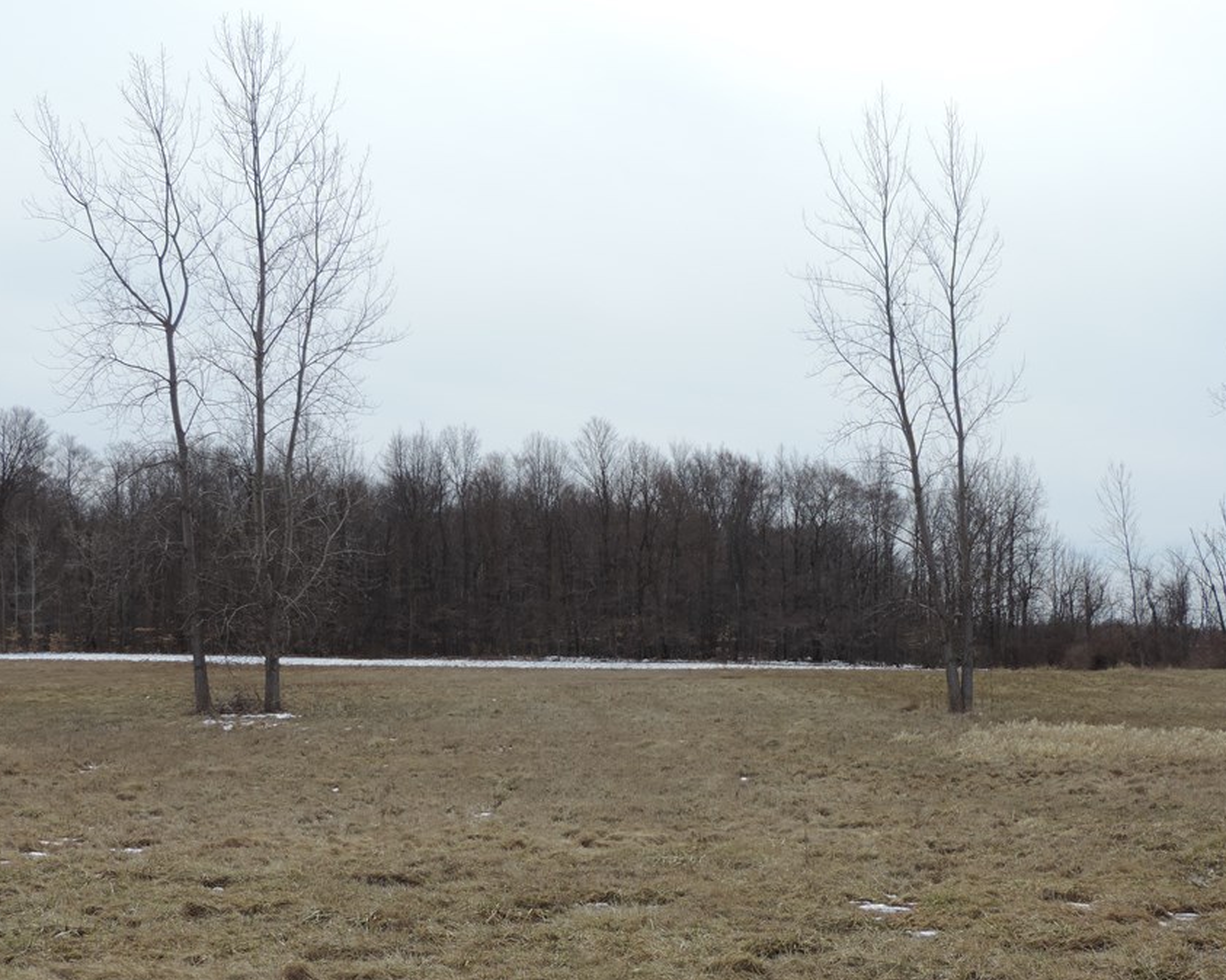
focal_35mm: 51
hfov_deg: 36.7
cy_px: 522
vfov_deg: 29.7
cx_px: 618
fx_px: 1850
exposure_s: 1/1250
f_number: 3.4
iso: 80
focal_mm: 7.6
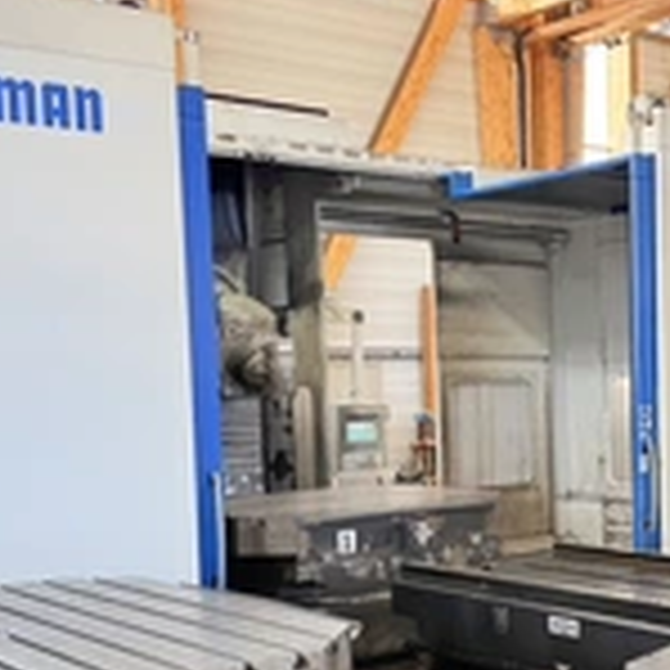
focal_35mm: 57
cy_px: 468
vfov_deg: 29.7
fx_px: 1248
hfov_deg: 29.4
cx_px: 535
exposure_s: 1/121
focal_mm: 6.76
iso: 64
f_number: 1.78
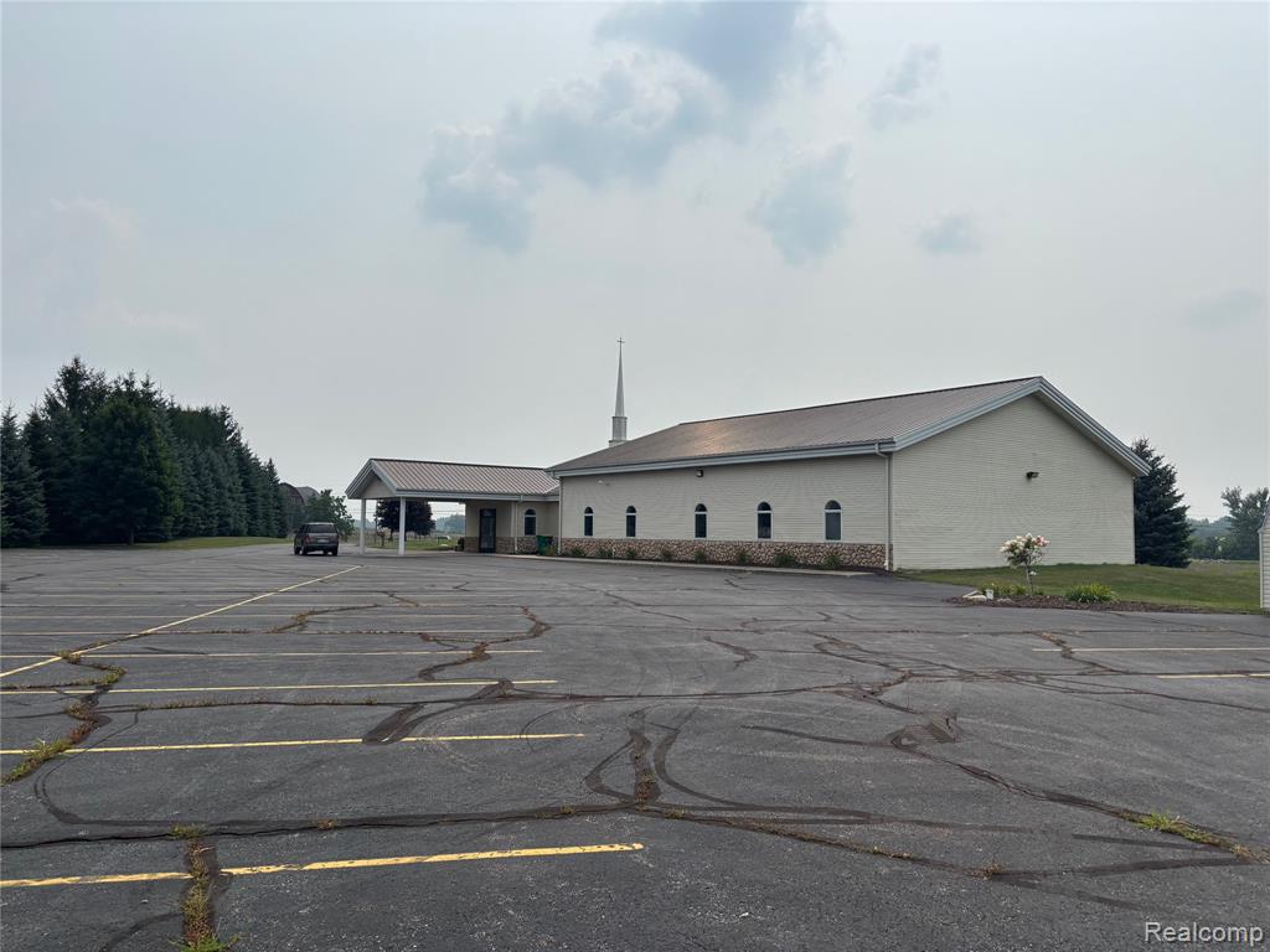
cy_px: 476
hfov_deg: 67.3
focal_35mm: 26
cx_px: 635
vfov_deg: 53.1
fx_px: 954
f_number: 1.6
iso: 50
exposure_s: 1/7692
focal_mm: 5.96
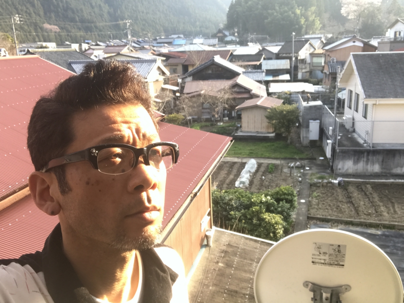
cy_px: 152
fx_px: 374
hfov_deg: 56.8
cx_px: 202
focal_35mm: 32
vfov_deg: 44.2
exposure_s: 1/120
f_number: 2.2
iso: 32
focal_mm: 2.87
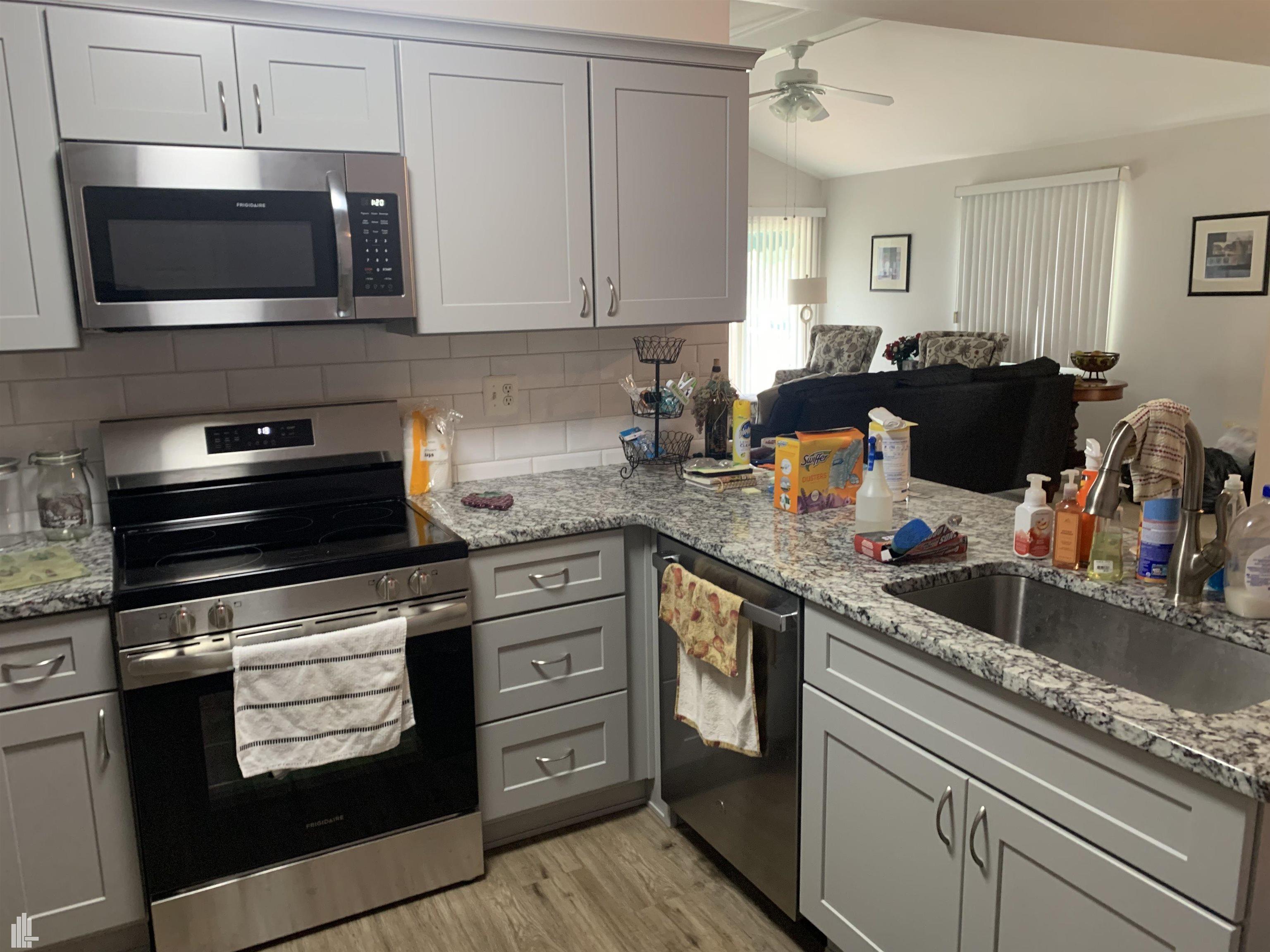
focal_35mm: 26
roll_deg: +2.0
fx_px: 954
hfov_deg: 67.3
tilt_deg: -10.8
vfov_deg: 53.1
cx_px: 635
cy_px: 476
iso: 250
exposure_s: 1/60
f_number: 1.8
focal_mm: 4.25
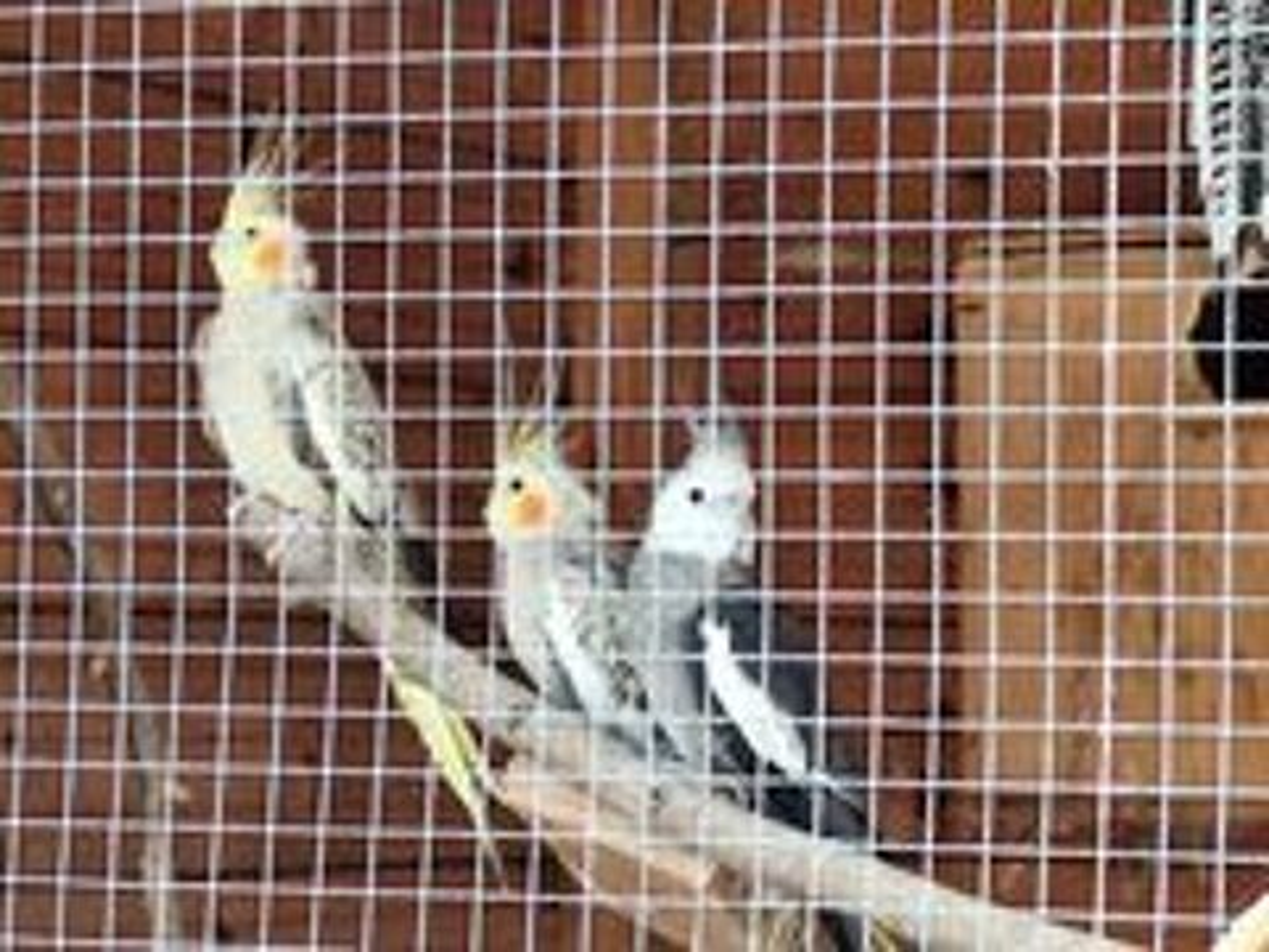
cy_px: 476
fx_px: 5536
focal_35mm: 151
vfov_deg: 9.8
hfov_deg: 13.1
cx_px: 634
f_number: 1.65
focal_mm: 6.19
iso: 160
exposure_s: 1/100
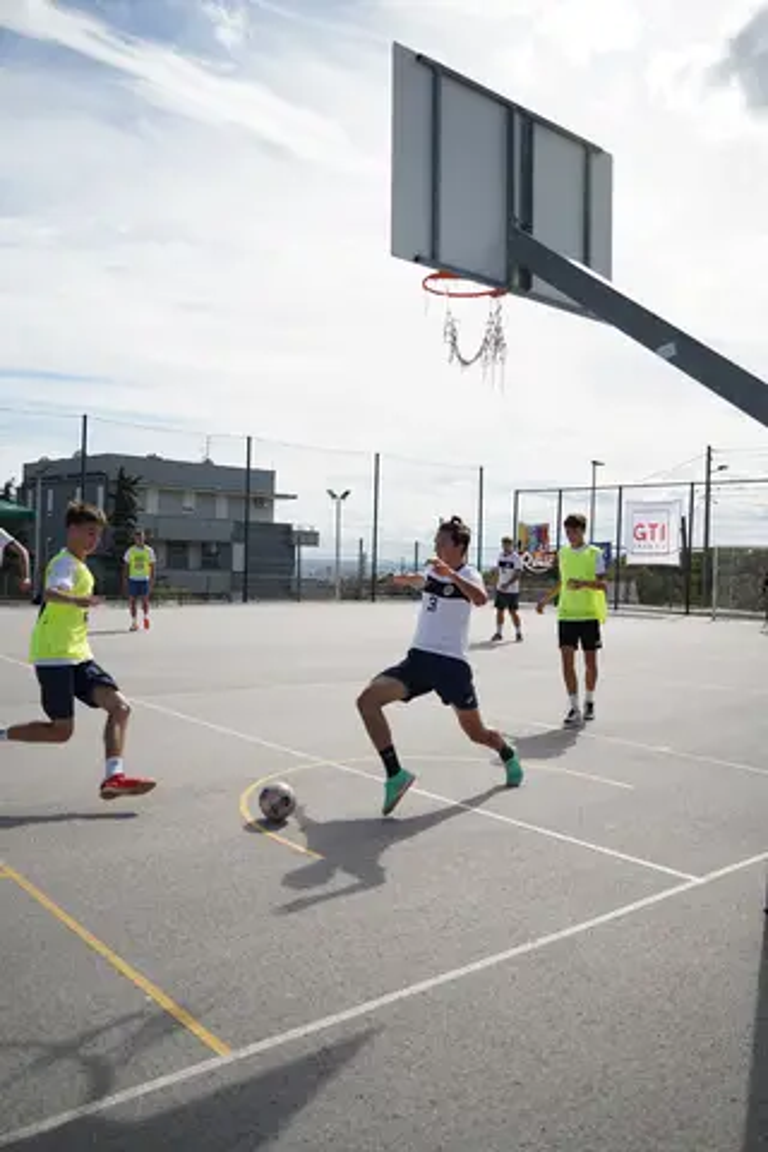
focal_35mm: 28
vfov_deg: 65.5
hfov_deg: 46.4
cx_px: 384
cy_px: 576
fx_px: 896
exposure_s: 1/1000
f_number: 2.8
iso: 125
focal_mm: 28
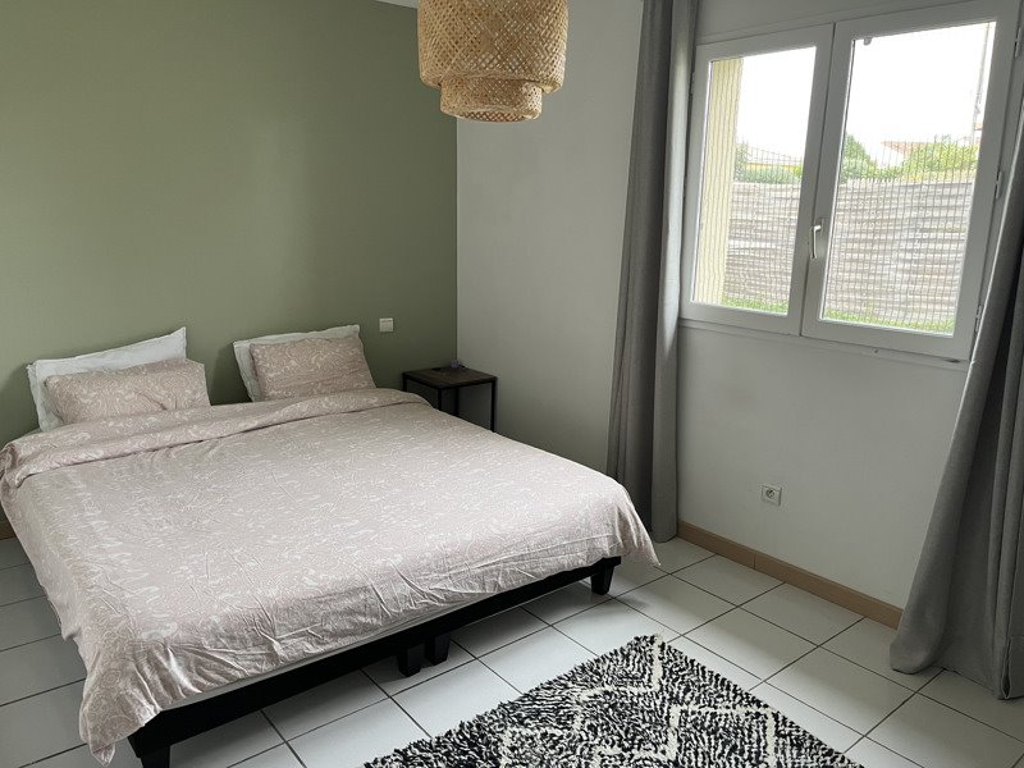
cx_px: 512
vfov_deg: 53.1
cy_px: 384
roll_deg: -0.6
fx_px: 769
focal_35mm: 26
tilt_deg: -13.4
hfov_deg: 67.3
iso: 125
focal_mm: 5.1
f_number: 1.6
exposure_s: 1/79
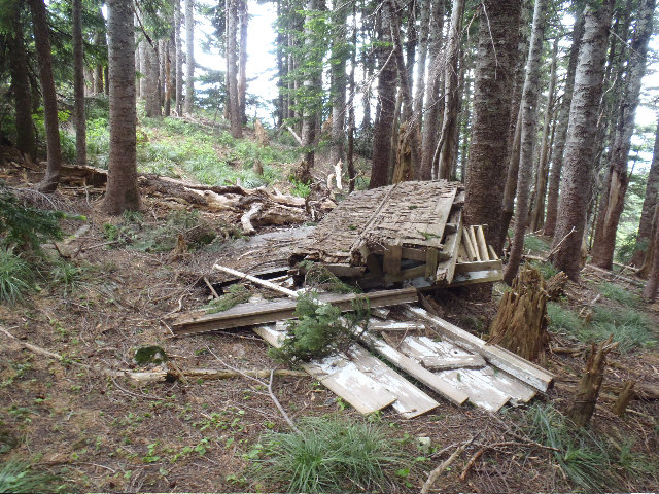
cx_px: 330
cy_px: 247
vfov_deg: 49.7
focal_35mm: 28
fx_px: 533
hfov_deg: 63.4
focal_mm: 5
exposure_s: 1/30
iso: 200
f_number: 3.9
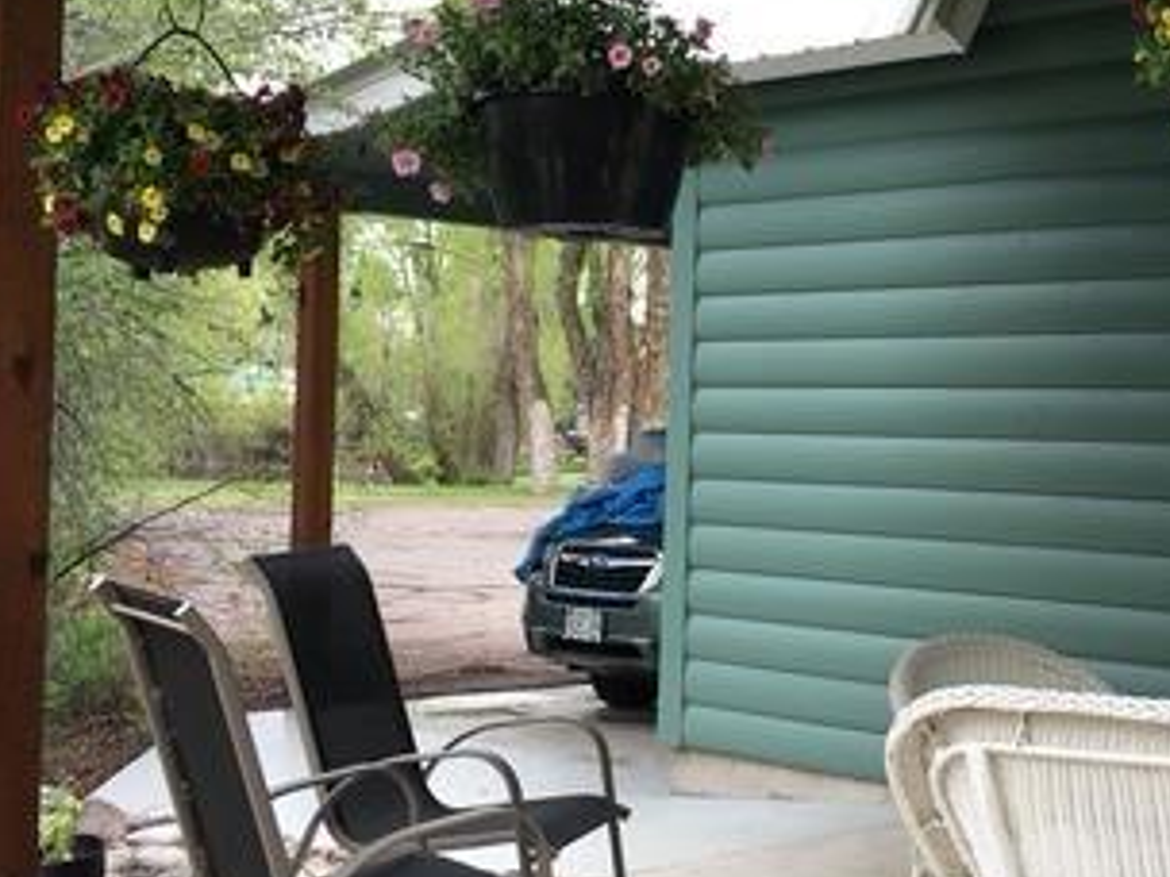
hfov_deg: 30.8
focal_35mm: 61
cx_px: 947
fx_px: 2062
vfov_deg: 24.0
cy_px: 435
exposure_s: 1/120
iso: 25
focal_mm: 4.15
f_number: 2.2
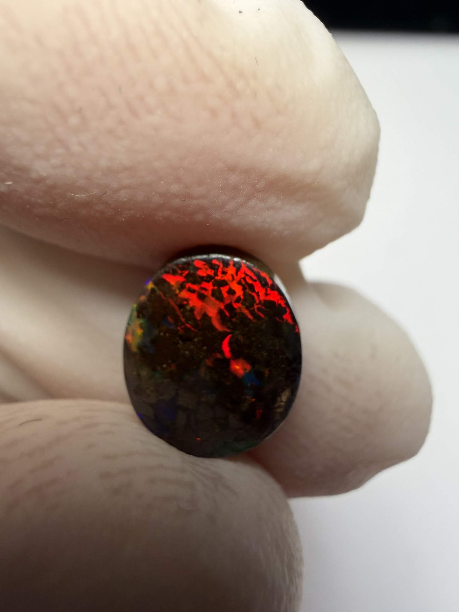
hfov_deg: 53.1
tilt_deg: -67.2
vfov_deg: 67.3
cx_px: 230
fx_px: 460
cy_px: 306
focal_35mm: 26
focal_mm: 2.22
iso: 64
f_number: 2.2
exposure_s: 1/100
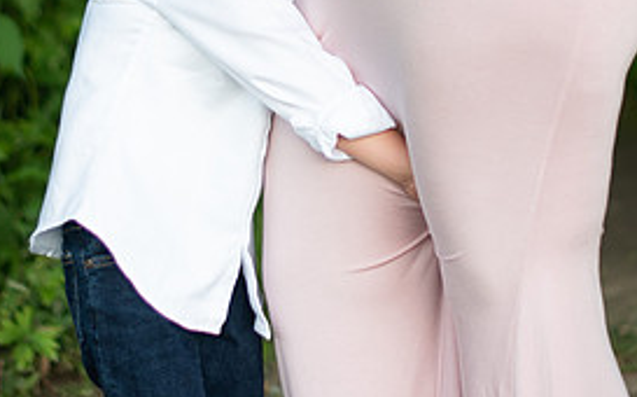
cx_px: 327
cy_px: -90
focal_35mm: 155
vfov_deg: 8.3
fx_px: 2688
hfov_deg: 13.5
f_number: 1.8
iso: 125
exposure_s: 1/320
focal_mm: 50
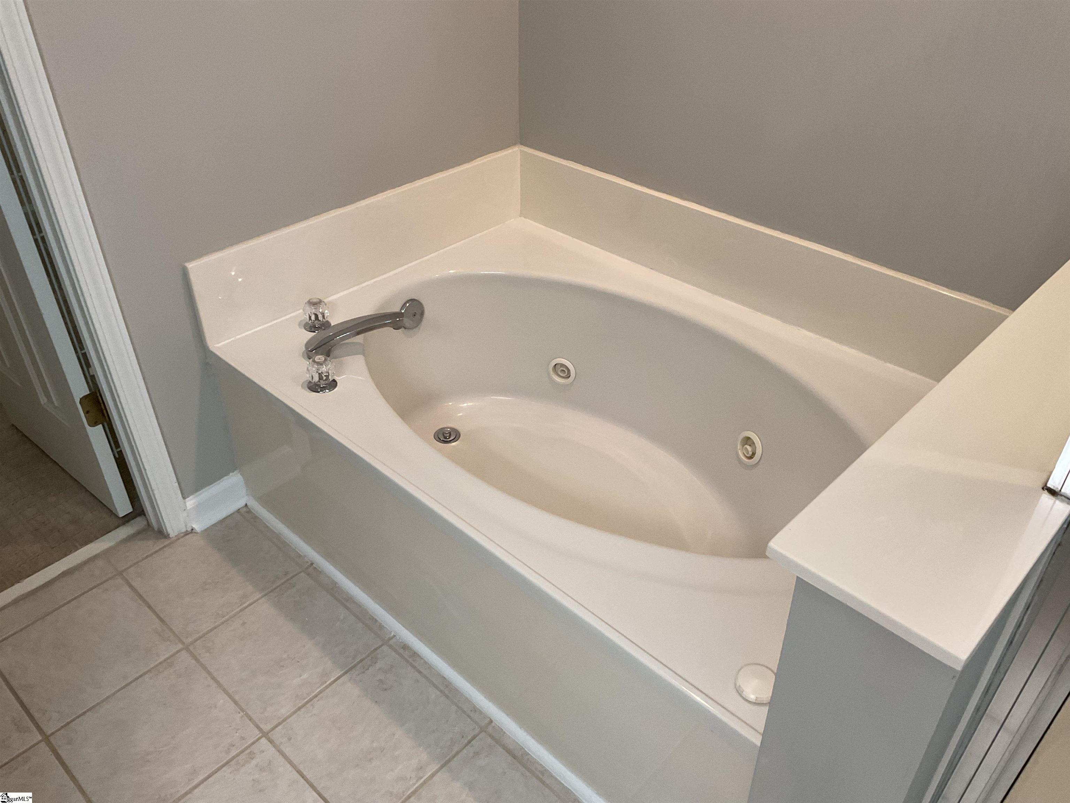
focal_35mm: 29
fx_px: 896
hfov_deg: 61.7
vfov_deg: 48.2
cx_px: 535
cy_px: 402
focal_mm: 3
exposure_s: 1/60
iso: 64
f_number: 1.8
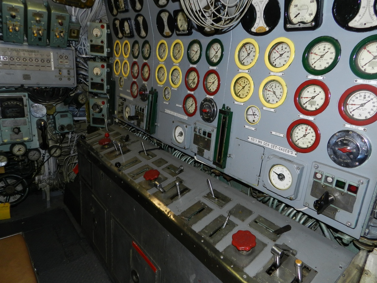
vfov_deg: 58.9
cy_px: 142
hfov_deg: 73.9
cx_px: 188
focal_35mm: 23
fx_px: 250
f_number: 3.4
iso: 200
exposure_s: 1/30
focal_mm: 4
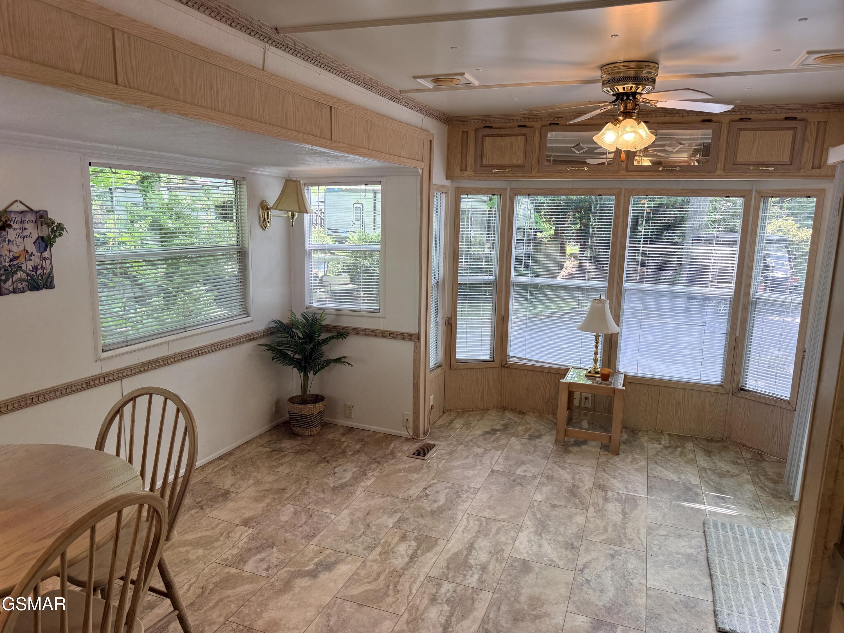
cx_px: 422
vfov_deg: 56.8
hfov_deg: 71.6
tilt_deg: -10.2
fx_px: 585
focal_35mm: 24
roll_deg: -2.4
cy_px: 316
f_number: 1.78
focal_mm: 6.76
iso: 80
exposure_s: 1/135
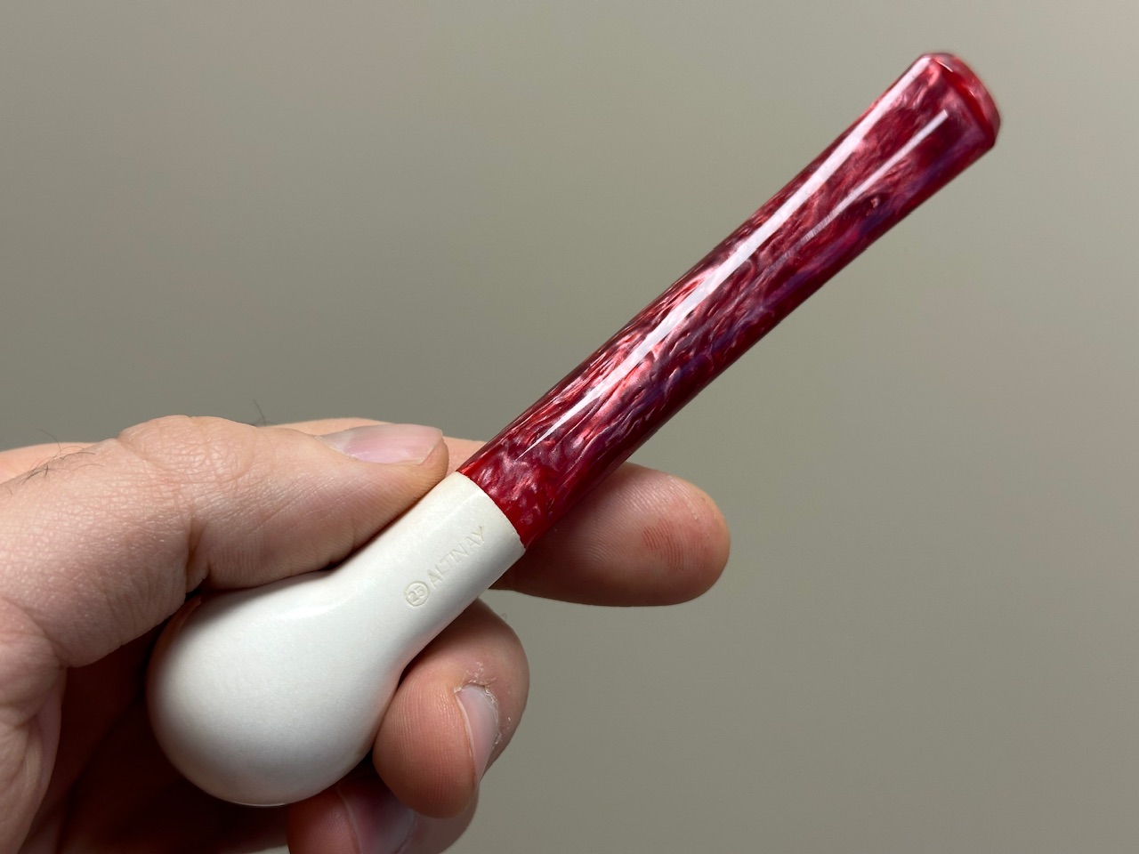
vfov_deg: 30.3
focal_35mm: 48
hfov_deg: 39.7
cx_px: 570
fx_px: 1579
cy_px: 427
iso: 64
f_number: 1.78
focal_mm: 6.86
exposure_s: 1/100
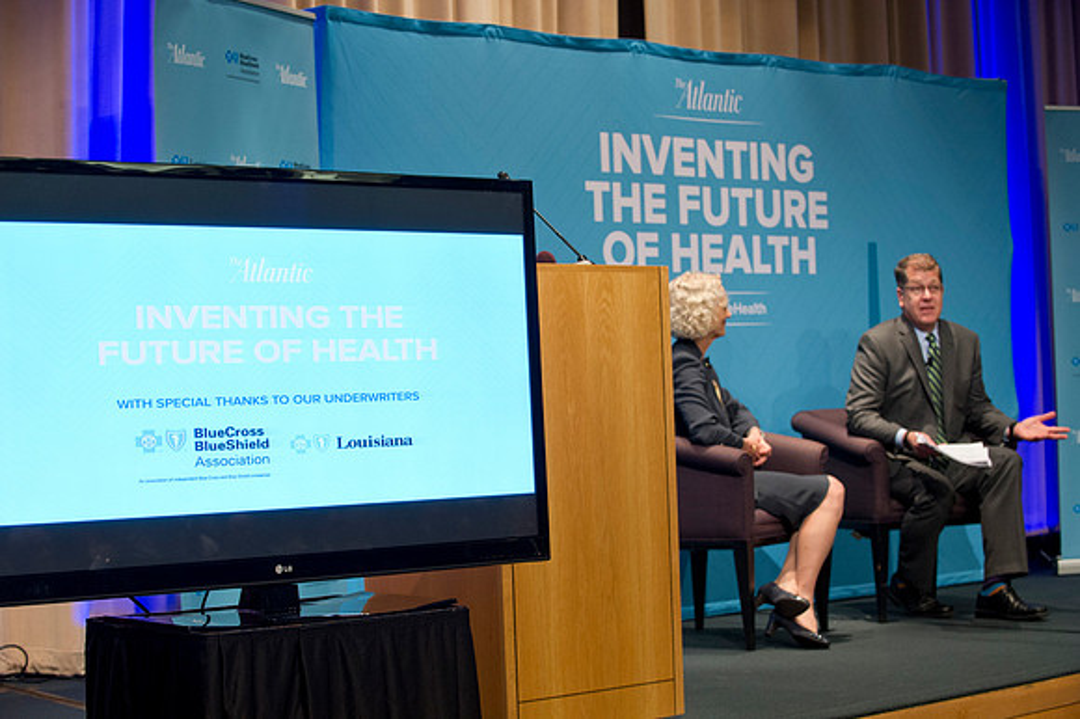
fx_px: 2099
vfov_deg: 19.4
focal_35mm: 70
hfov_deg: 28.9
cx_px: 540
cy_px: 360
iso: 2500
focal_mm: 70
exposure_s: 1/125
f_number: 4
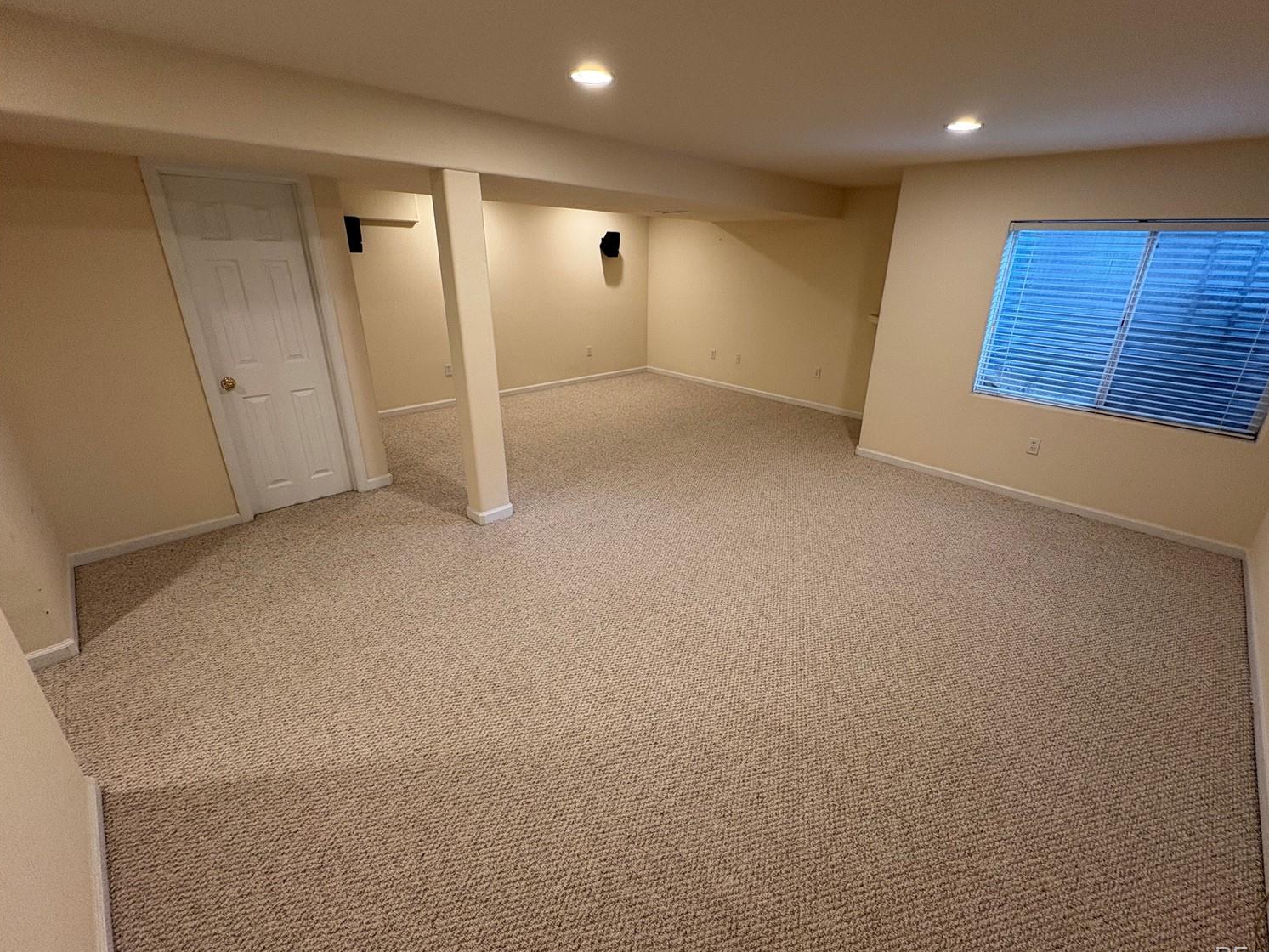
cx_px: 673
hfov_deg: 98.0
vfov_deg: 81.7
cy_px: 464
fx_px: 550
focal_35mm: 15
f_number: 2.2
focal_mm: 2.22
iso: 160
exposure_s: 1/60
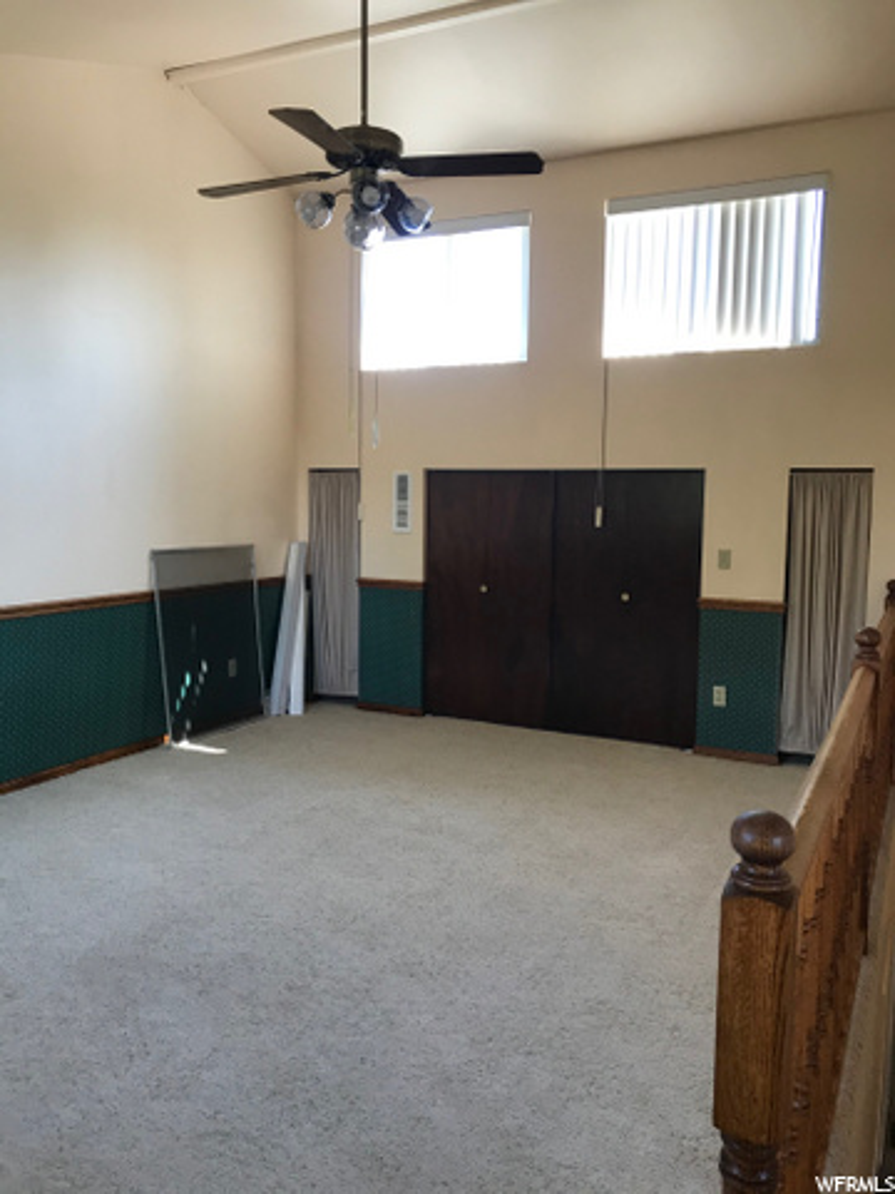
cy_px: 597
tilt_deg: -4.1
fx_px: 965
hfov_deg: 49.7
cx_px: 448
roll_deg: -1.1
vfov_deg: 63.4
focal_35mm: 28
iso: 20
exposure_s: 1/30
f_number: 1.8
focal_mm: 3.99
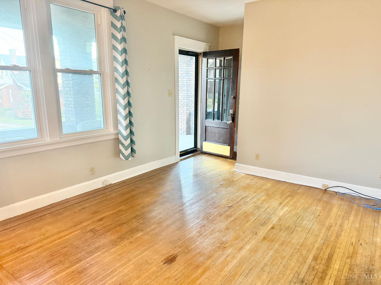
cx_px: 190
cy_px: 142
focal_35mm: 24
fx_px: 264
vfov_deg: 56.8
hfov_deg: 71.6
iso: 500
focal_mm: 6.76
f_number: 1.78
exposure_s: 1/60
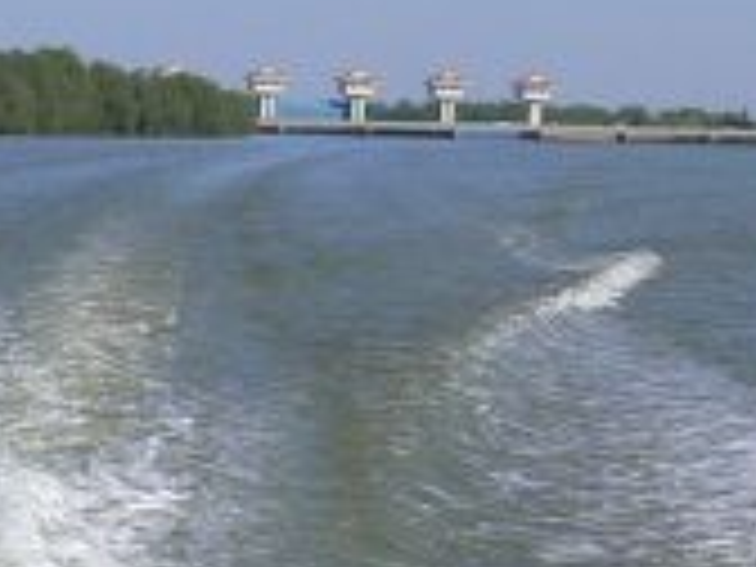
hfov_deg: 11.5
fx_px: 3647
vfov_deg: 8.9
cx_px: 1035
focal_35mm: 167
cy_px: 216
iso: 80
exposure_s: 1/500
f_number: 5.6
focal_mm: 5.8
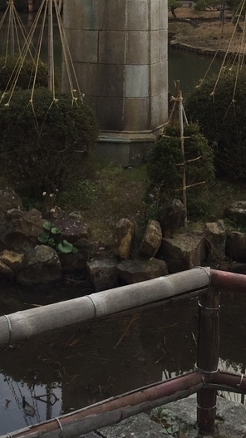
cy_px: 42
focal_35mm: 72
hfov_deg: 16.7
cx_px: 162
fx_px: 836
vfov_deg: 28.2
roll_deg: -1.0
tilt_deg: -3.1
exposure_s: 1/265
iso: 32
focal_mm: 4.15
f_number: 2.2
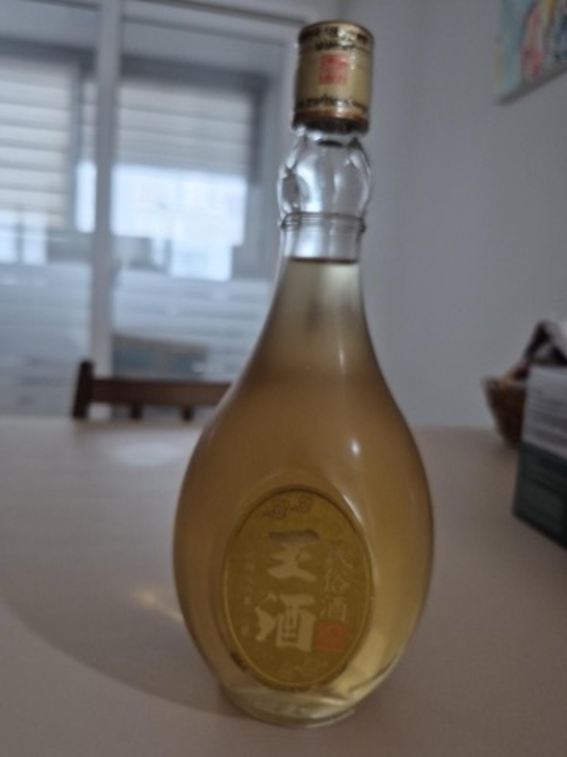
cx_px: 284
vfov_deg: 73.9
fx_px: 502
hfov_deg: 58.9
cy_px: 378
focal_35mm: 23
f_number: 1.8
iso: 400
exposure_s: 1/120
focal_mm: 5.4
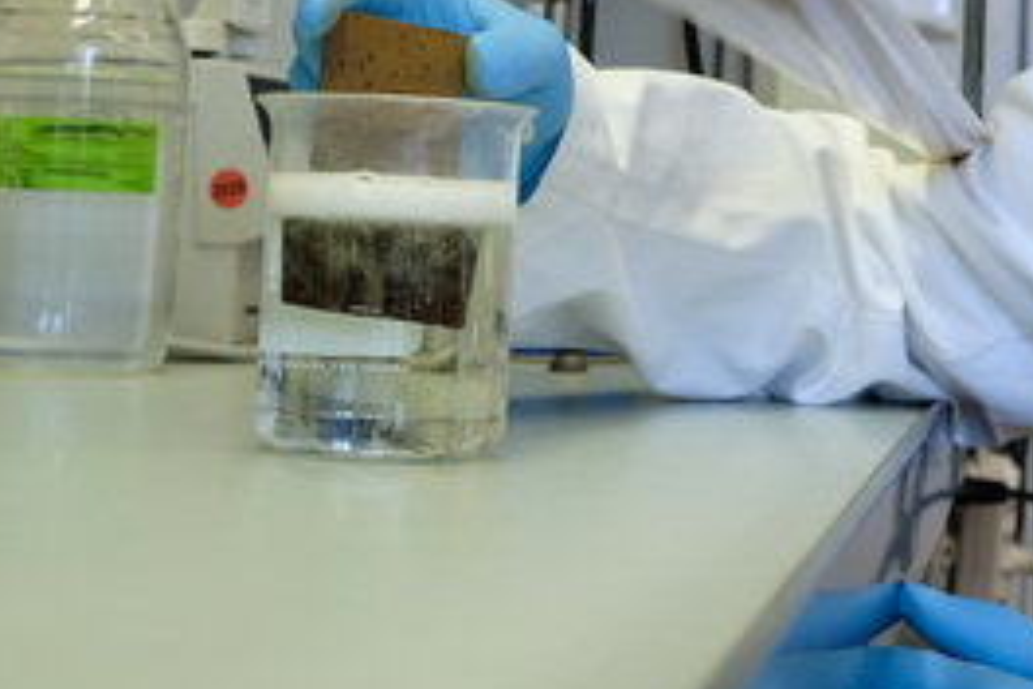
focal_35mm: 88
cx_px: 802
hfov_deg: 22.8
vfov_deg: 15.1
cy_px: -98
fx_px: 2525
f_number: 4
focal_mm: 20.5
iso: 500
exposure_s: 1/60
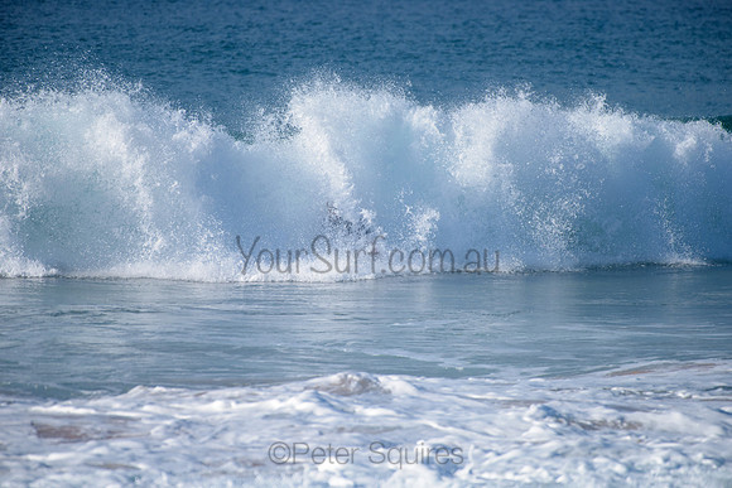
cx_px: 366
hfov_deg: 4.0
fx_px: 10469
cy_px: 244
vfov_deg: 2.7
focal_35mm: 515
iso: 400
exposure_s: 1/2000
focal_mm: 500
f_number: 5.6
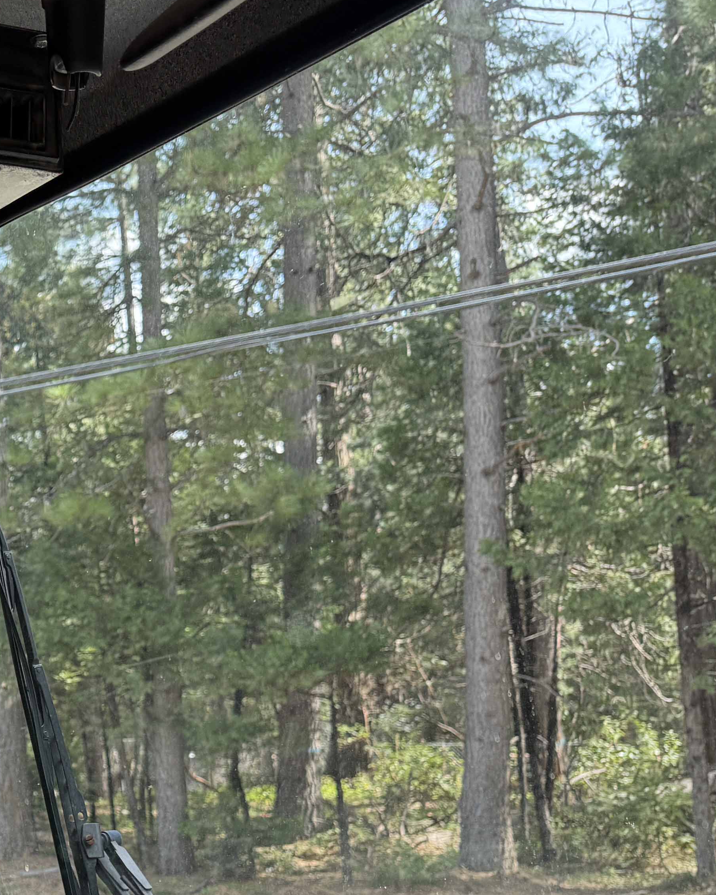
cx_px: -407
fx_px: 1563
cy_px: 720
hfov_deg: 21.1
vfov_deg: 31.1
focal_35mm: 59
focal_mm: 6.76
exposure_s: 1/228
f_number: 1.78
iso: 100
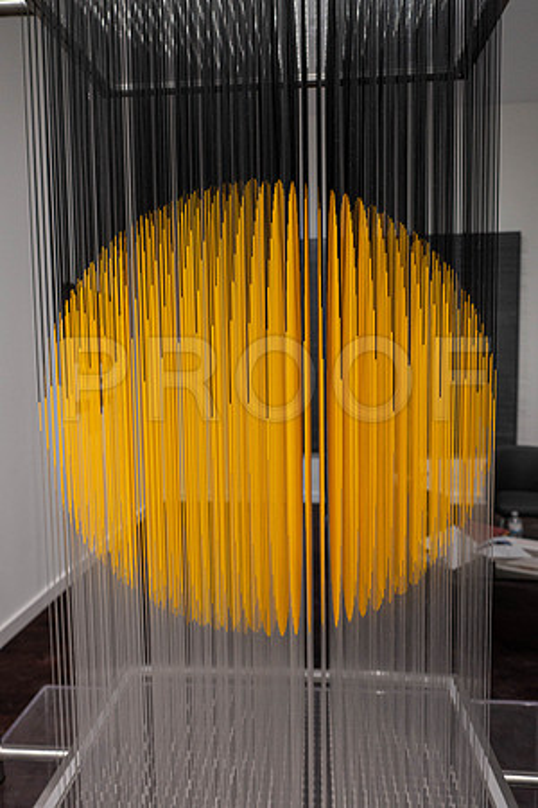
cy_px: 404
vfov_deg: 73.7
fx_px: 538
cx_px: 269
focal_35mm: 24
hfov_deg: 53.1
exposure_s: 1/80
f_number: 3.2
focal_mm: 8.8
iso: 400
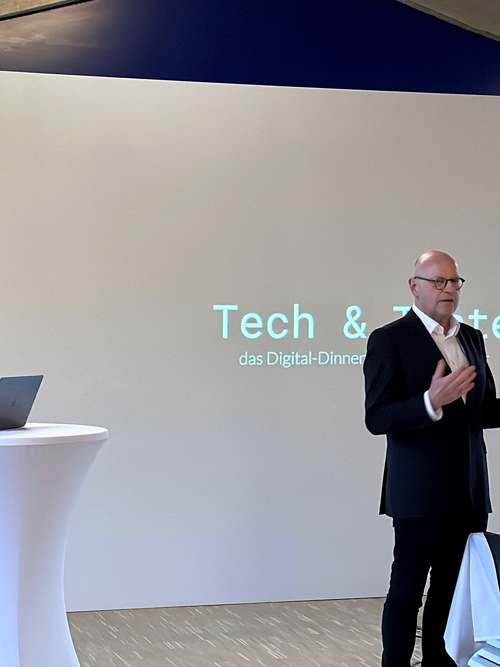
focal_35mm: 81
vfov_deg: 24.1
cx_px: 235
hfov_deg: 18.2
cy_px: 387
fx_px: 1560
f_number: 1.78
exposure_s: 1/31
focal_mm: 6.86
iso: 800
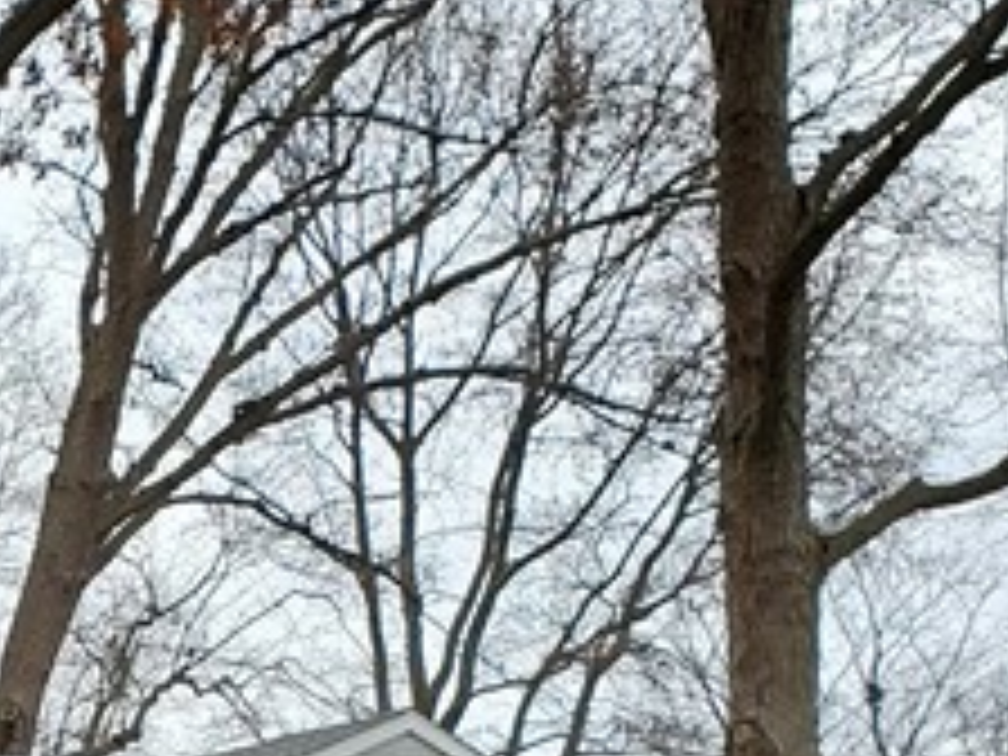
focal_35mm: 119
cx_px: -369
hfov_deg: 15.6
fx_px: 3465
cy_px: 1094
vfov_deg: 12.0
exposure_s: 1/265
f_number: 2.4
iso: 50
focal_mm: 4.3
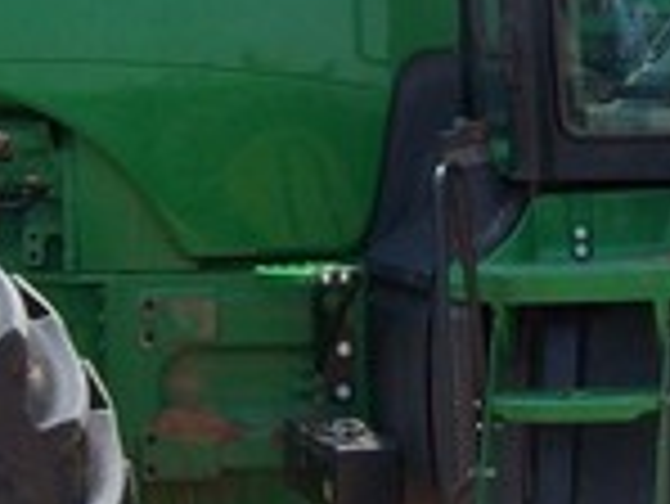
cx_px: 342
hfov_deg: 15.0
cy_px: 72
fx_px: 2538
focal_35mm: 131
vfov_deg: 11.3
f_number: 4.8
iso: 80
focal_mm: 6
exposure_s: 1/289
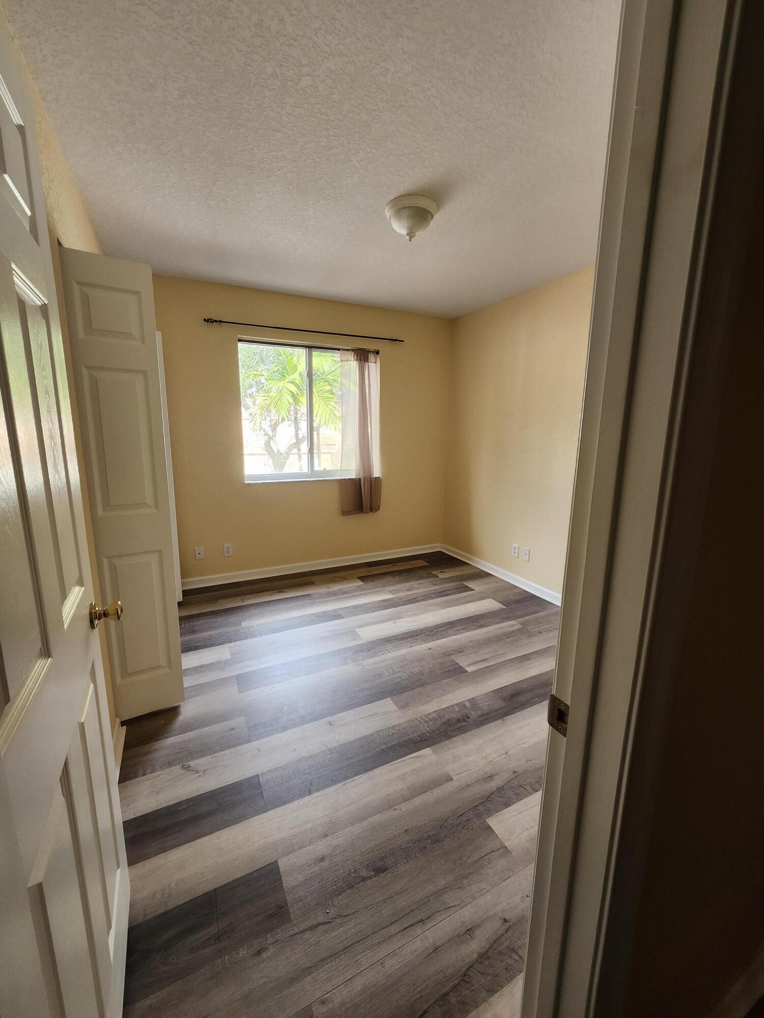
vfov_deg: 106.2
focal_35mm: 13
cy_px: 509
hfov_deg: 89.9
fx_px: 383
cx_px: 382
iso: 80
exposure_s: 1/60
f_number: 2.2
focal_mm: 1.74
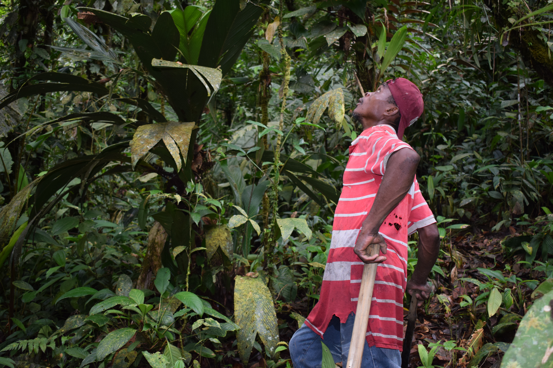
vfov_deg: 31.9
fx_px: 645
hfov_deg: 46.4
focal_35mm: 42
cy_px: 184
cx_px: 276
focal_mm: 28
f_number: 4.2
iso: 800
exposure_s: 1/125
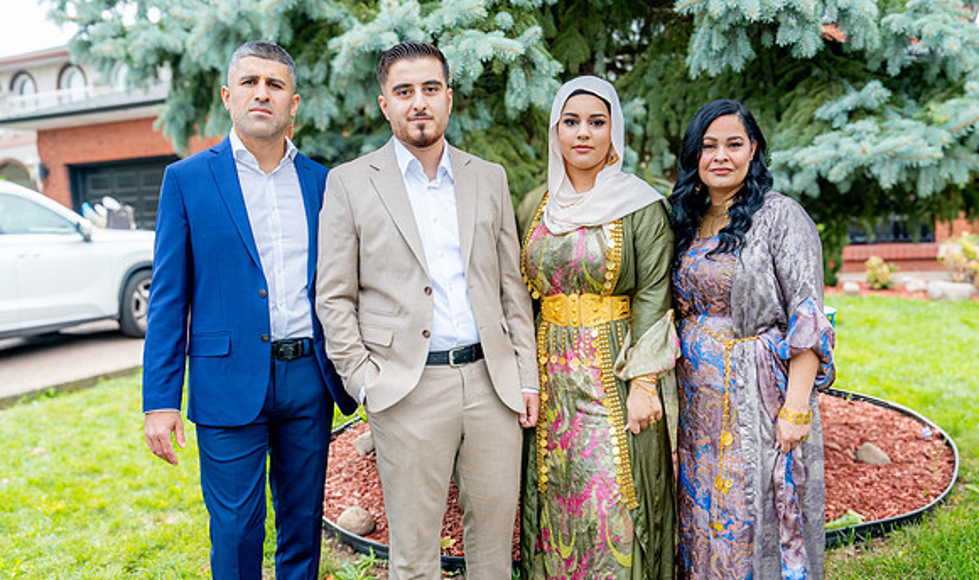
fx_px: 884
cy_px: 368
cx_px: 498
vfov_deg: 36.1
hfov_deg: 58.0
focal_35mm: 34
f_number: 7.1
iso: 320
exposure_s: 1/200
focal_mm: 28
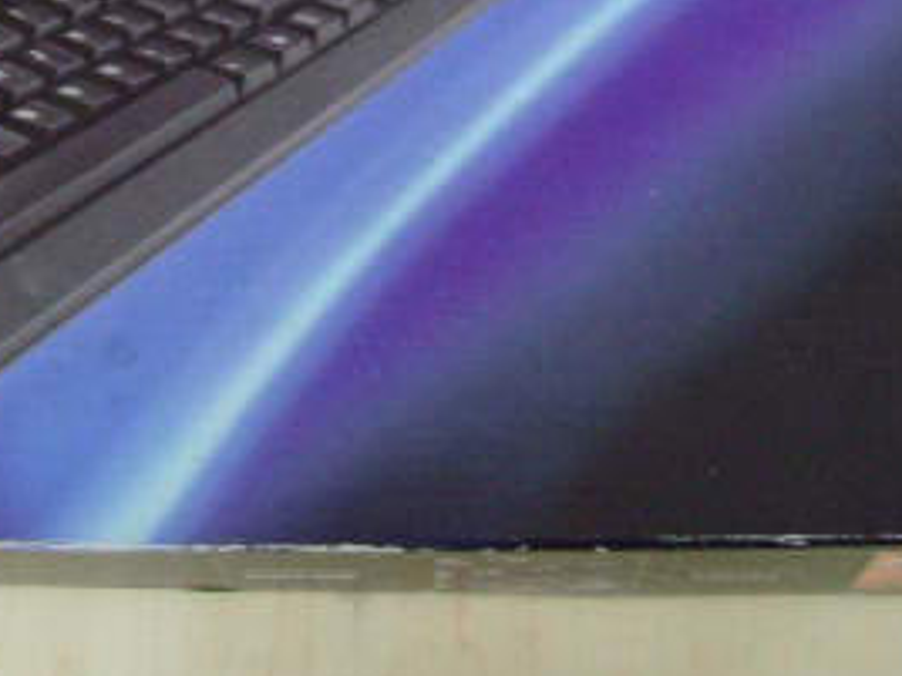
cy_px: 24
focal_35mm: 93
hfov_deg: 21.1
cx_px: 380
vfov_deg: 15.6
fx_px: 2423
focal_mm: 6.6
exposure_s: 1/4
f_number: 3.5
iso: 200
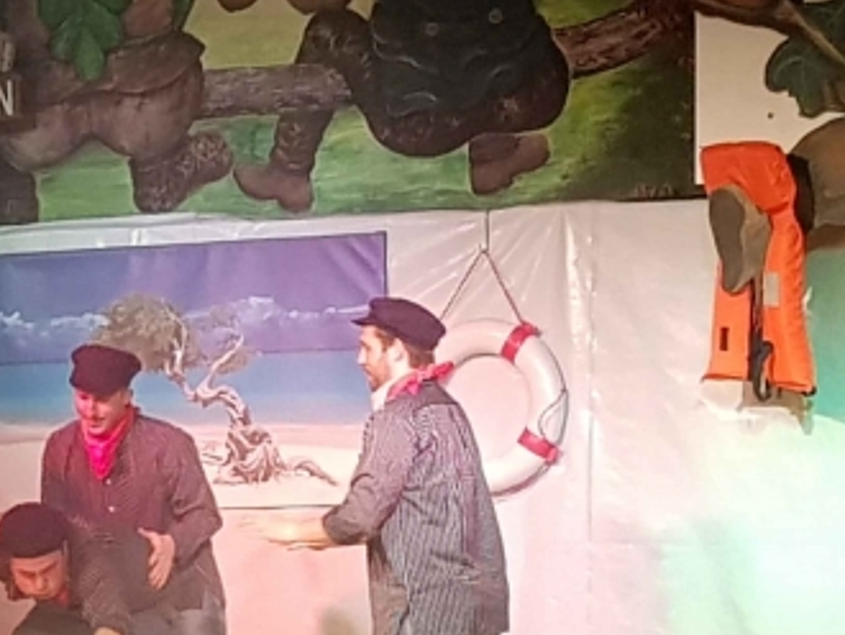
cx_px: 131
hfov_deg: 29.8
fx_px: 1539
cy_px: 476
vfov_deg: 23.1
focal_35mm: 63
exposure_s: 1/91
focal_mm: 4.2
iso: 200
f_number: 1.7
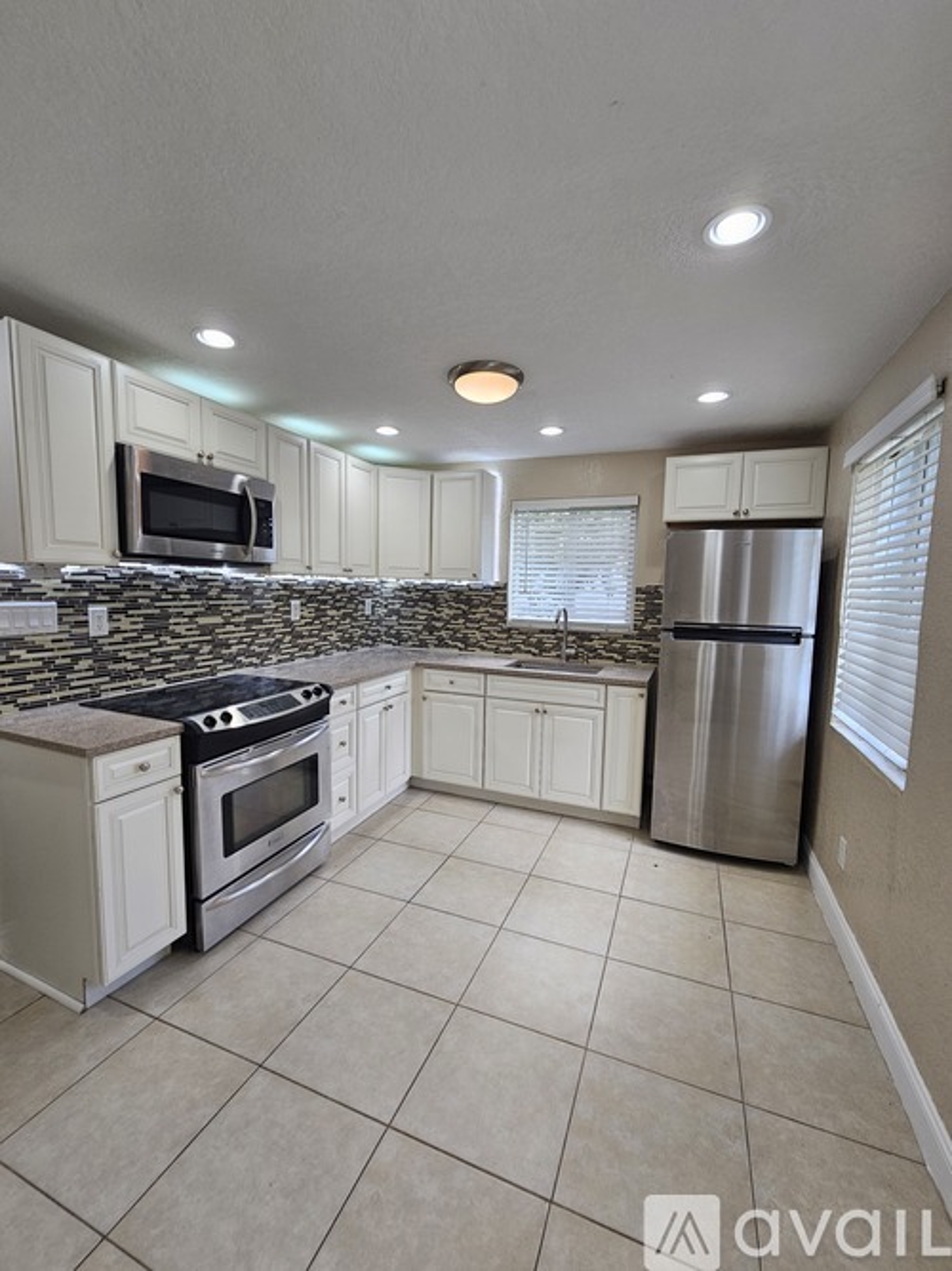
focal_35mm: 13
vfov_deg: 106.2
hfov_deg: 89.9
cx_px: 476
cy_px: 636
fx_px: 477
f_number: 2.2
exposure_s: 1/60
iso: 64
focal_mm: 2.2
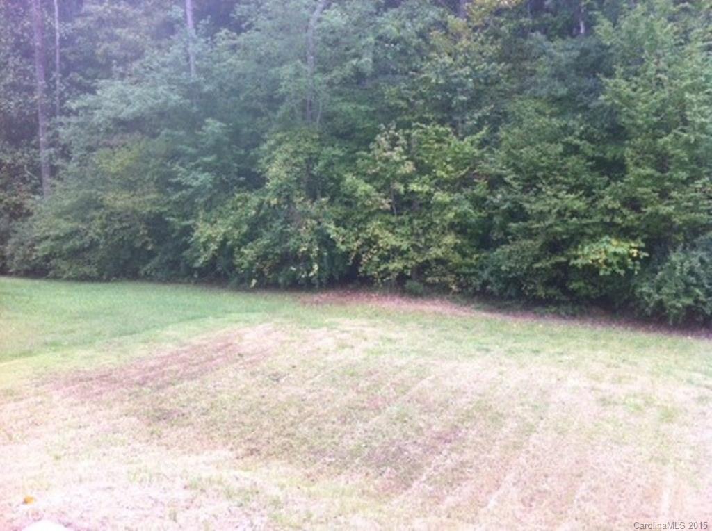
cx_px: 356
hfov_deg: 52.7
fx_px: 719
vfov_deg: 40.6
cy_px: 266
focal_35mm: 35
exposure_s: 1/100
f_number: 2.8
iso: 100
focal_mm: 3.85
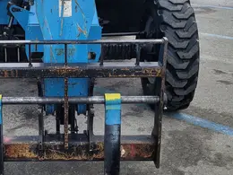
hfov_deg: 34.1
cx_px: 53
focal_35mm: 55
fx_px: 370
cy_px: 33
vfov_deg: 26.0
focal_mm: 5.4
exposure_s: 1/120
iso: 160
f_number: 1.8
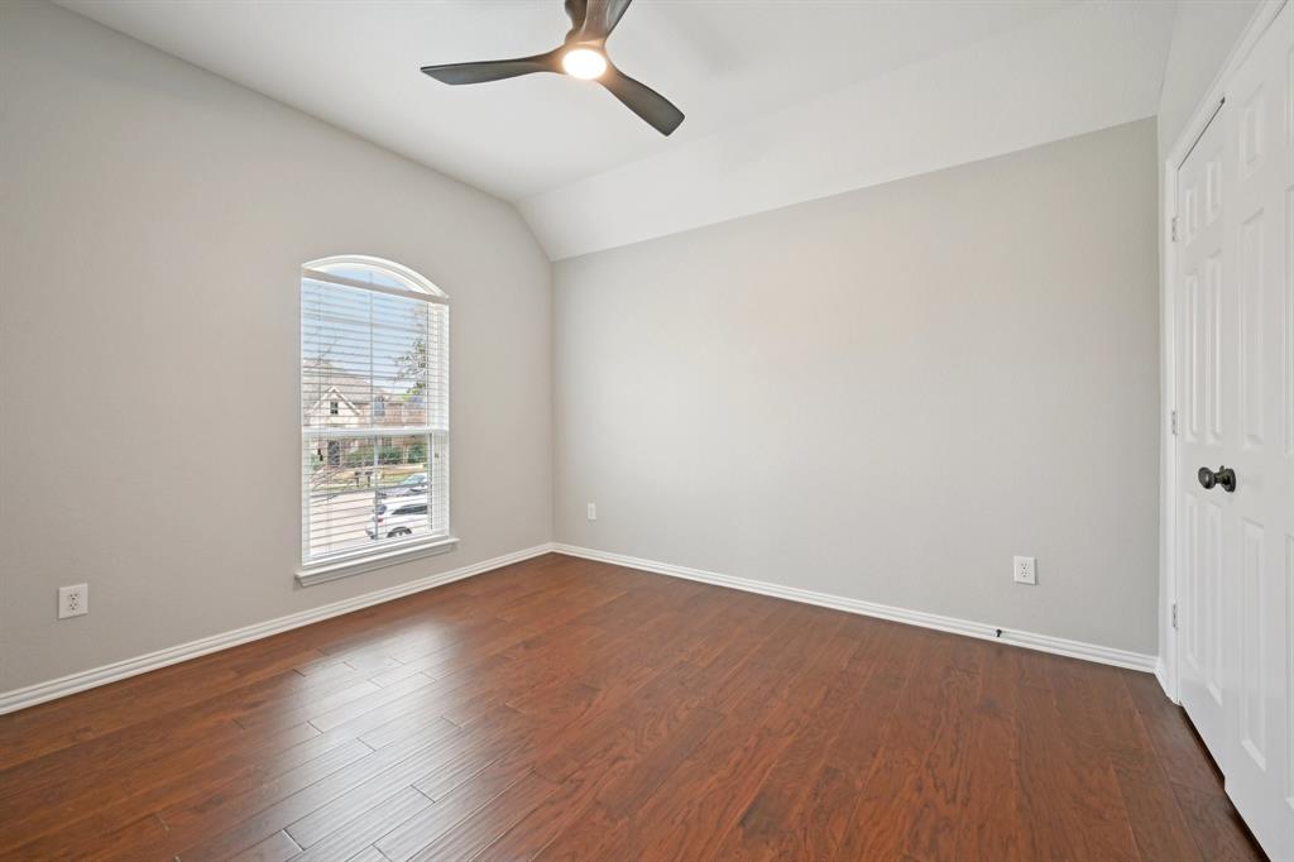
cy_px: 431
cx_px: 647
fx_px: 503
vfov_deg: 81.2
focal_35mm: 14
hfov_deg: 104.3
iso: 250
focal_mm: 14
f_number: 9
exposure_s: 1/20
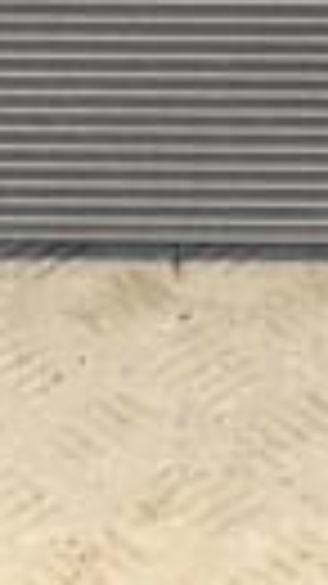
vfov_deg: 11.0
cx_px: 391
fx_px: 2926
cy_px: -261
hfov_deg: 6.4
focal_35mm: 189
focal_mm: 26
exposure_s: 1/200
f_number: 5
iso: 800
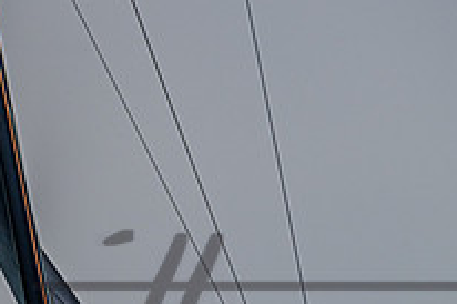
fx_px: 13191
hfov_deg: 2.0
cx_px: 31
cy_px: 271
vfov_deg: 1.3
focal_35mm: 1040
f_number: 8
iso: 400
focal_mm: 300
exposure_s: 1/3200
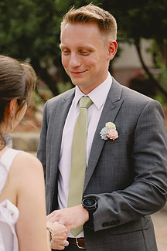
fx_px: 676
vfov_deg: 21.0
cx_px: 58
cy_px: 152
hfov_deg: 14.1
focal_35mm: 97
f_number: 3.2
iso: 500
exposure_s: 1/4000
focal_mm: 70
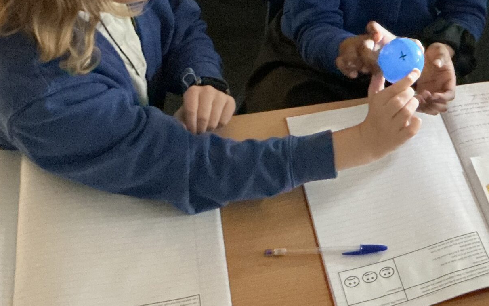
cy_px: -68
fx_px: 866
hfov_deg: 29.8
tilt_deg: -36.2
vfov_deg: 18.8
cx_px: 467
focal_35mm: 65
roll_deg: -14.8
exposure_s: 1/15
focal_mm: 3
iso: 640
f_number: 1.8
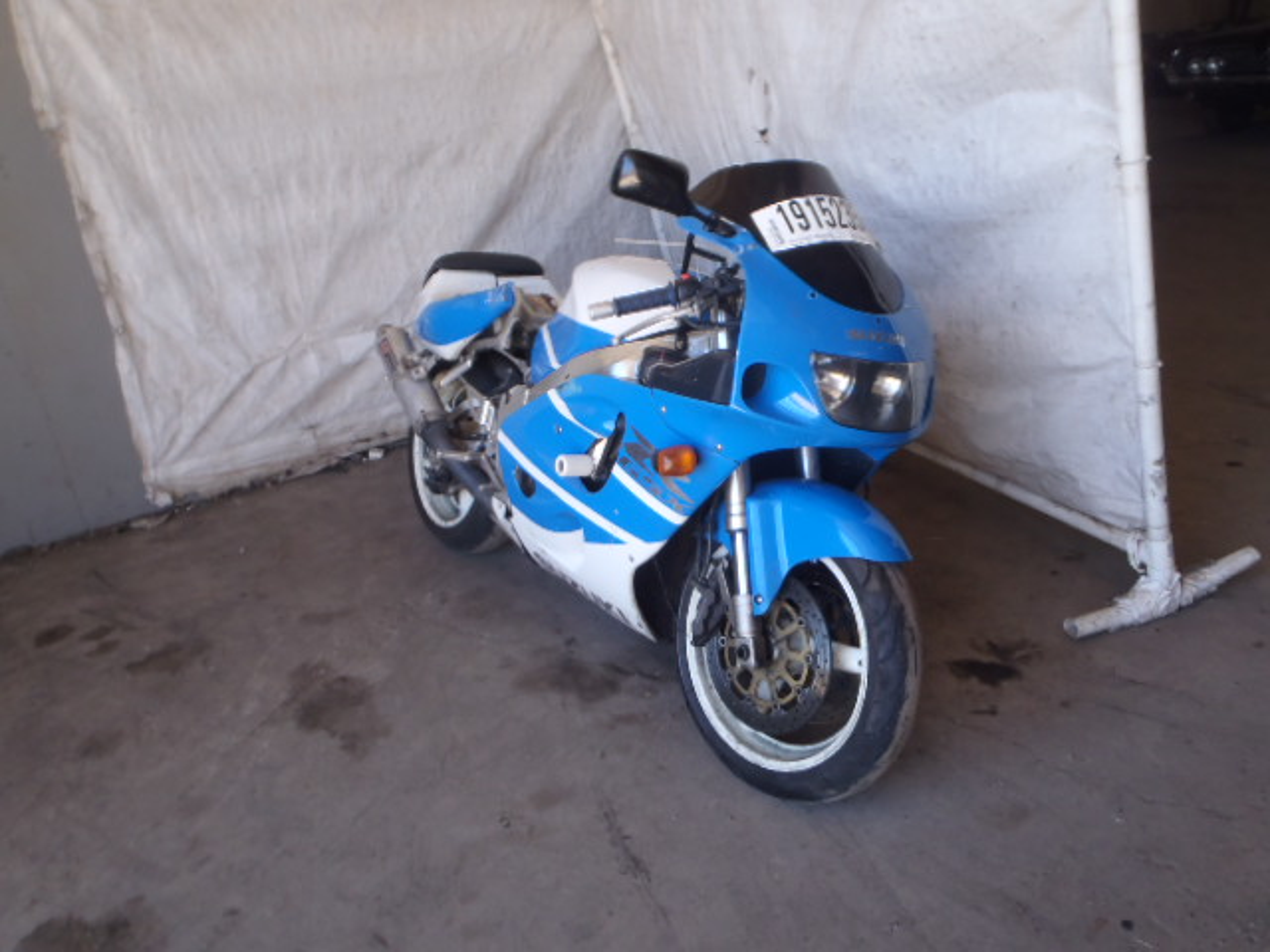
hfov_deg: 63.4
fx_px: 1027
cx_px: 635
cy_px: 476
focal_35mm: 28
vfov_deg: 49.7
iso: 100
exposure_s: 1/50
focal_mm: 5
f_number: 3.5
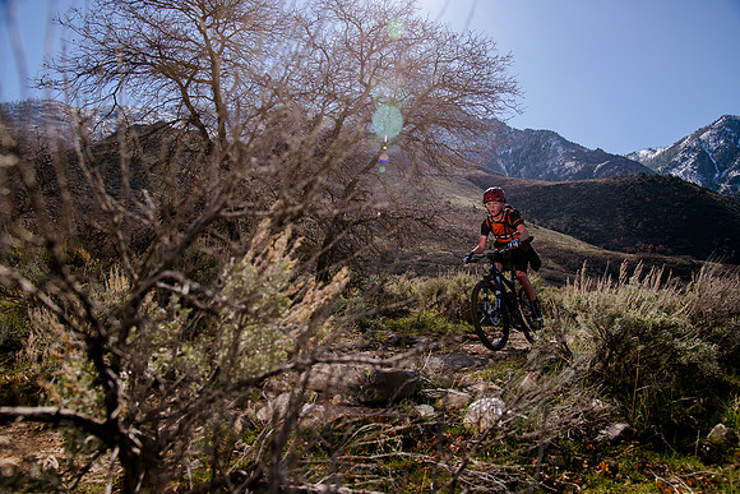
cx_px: 370
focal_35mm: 28
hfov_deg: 65.5
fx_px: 576
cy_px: 247
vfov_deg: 46.4
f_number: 6.3
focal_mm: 28
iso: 160
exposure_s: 1/640
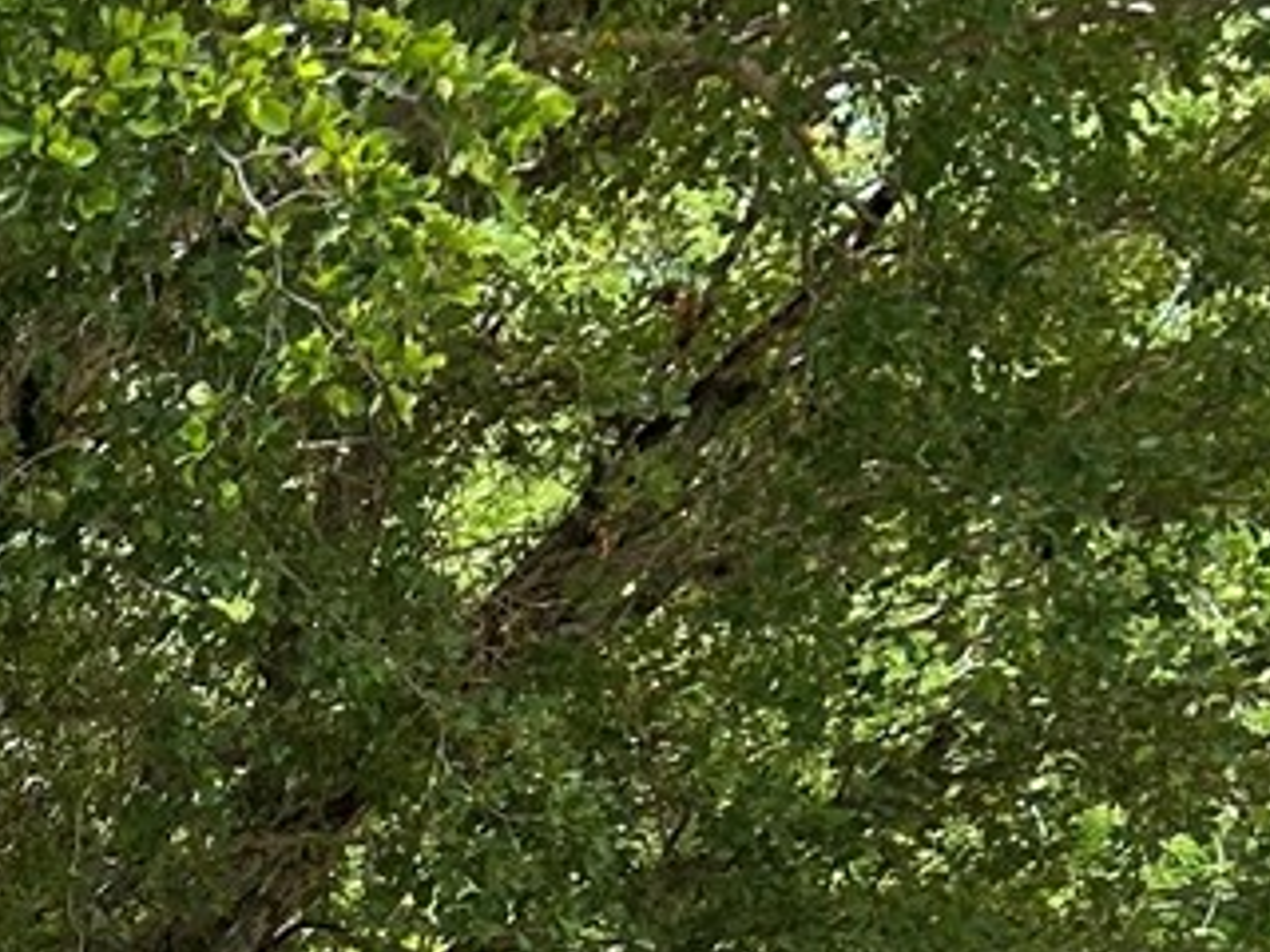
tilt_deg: -7.1
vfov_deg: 10.2
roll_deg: +6.1
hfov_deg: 12.5
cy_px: 2110
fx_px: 4769
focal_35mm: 130
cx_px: -1595
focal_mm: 5.7
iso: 50
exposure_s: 1/1326
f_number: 1.5
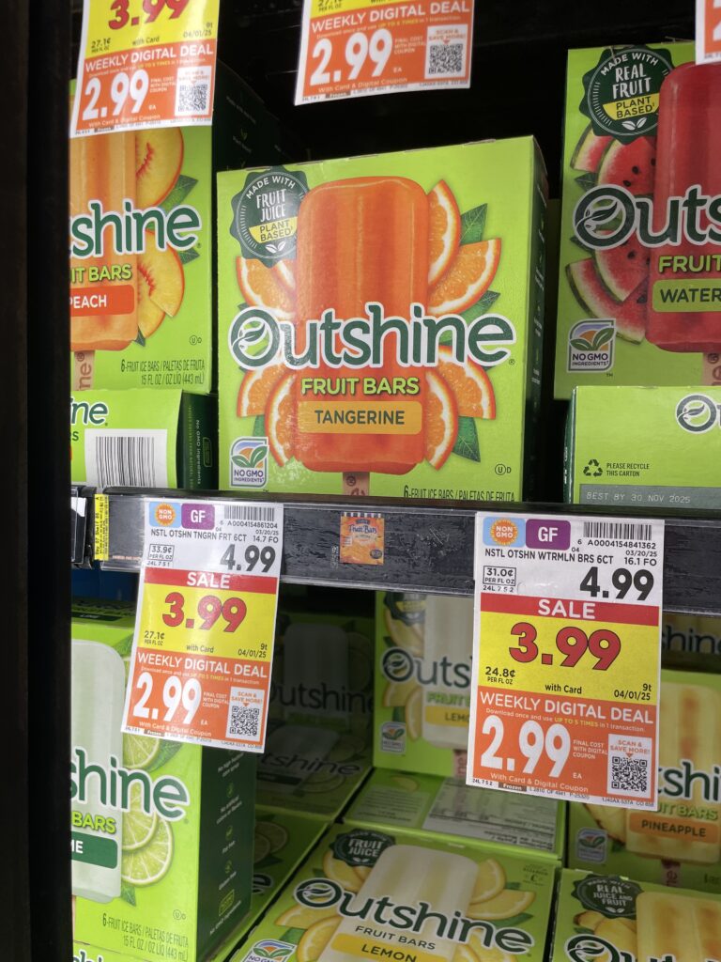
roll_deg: -1.1
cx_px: 360
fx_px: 722
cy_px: 481
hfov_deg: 53.1
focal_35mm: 26
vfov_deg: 67.3
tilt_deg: -2.1
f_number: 1.6
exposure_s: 1/120
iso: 32
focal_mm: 4.2
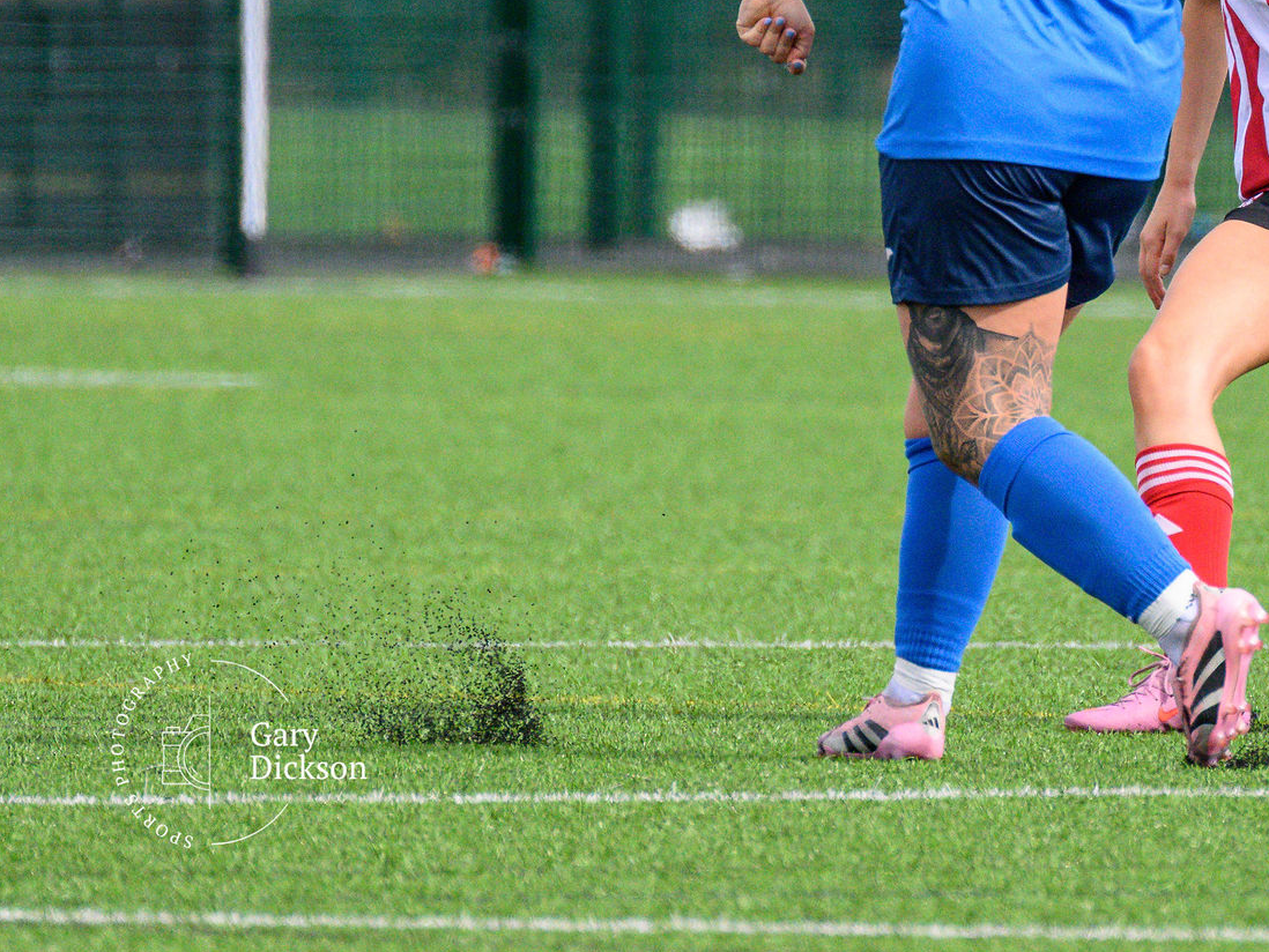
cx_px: 1236
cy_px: -58
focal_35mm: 1175
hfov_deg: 1.7
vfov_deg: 1.3
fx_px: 43084
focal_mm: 350
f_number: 5.3
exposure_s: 1/4000
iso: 1800
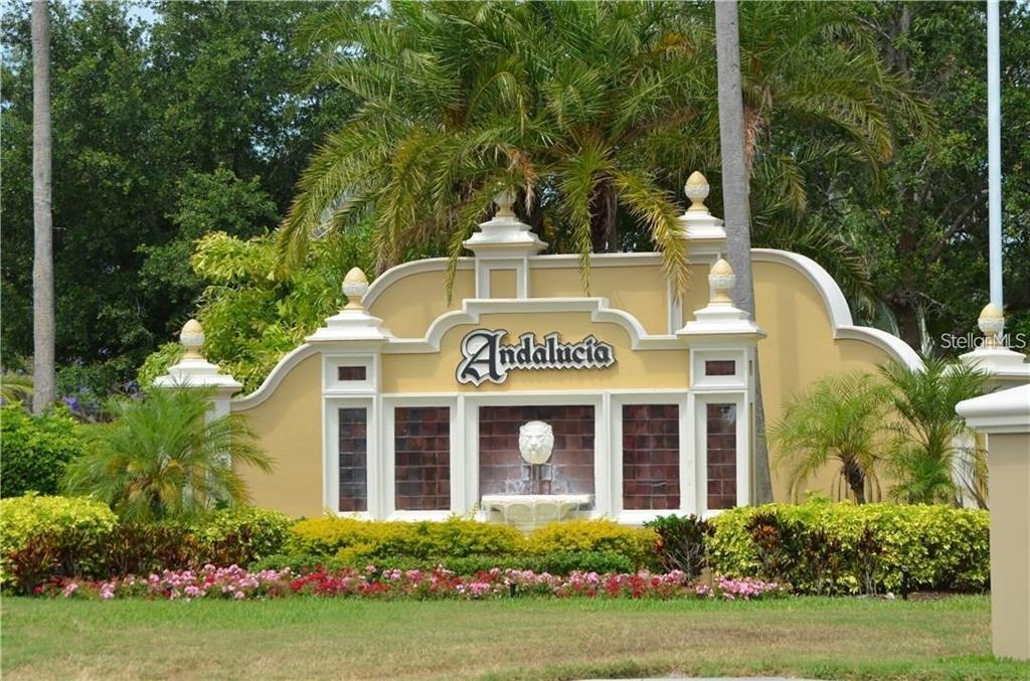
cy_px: 340
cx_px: 515
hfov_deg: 17.5
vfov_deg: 11.6
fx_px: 3339
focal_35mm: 117
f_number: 9
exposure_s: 1/320
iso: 100
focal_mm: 78
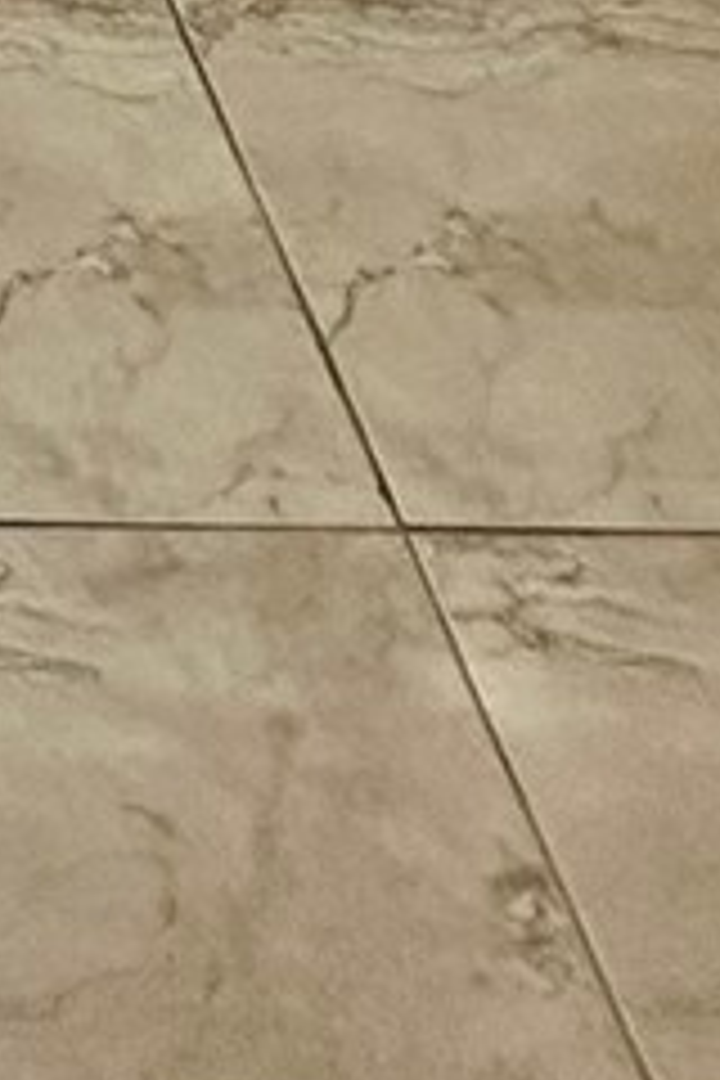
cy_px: -1562
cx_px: -828
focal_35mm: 97
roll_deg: +2.2
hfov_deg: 12.1
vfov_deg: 14.0
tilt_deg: -6.3
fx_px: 2910
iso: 160
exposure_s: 1/120
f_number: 2.2
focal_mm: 2.22
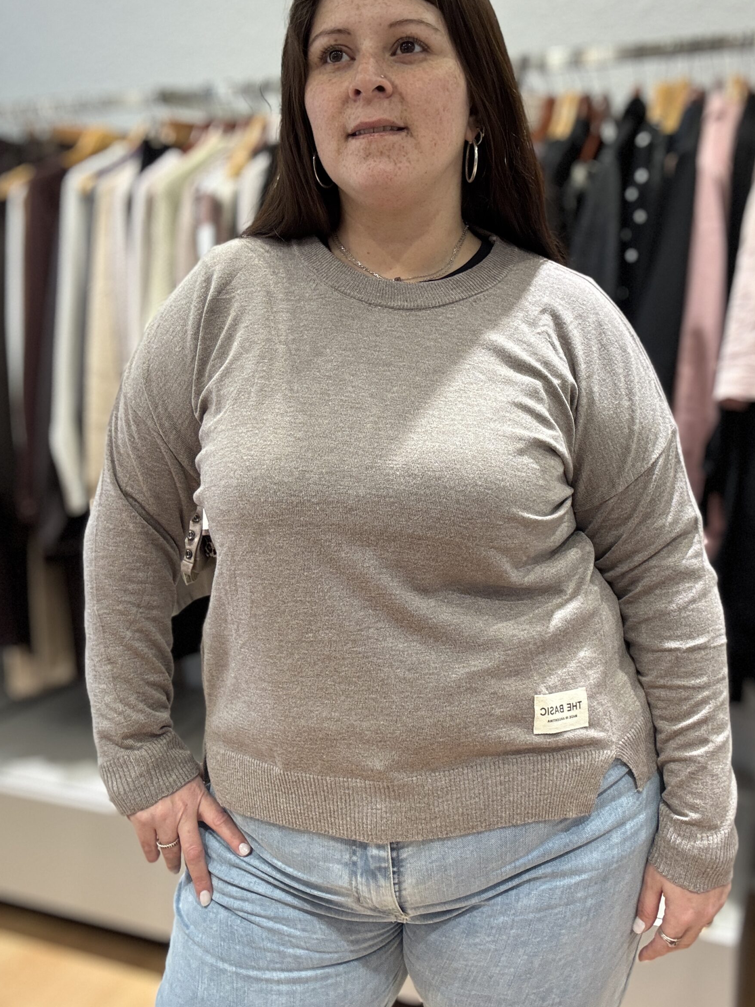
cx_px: 414
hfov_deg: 42.9
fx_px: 960
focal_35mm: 33
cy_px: 489
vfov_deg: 55.3
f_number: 1.9
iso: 125
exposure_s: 1/50
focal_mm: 2.69
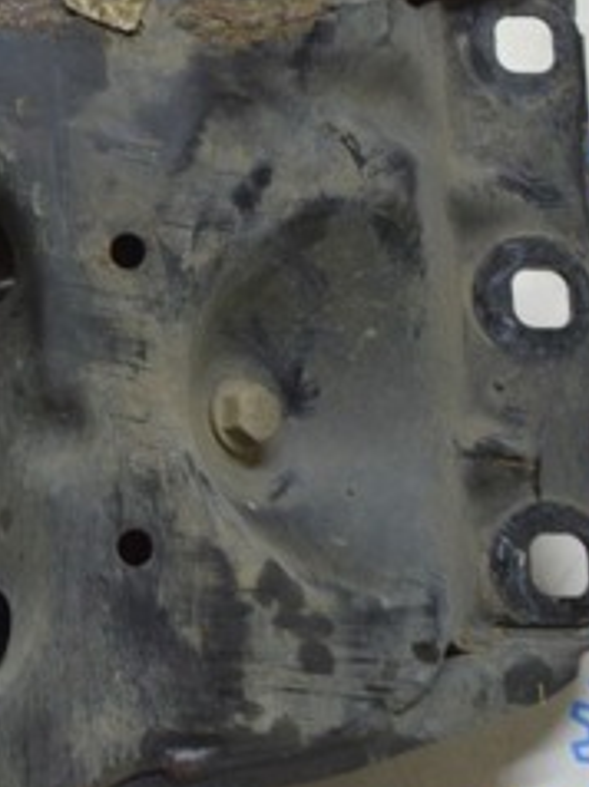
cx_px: -268
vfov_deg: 21.0
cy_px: 269
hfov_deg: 14.8
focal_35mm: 93
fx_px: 2114
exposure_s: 1/20
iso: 400
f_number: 5.6
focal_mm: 24
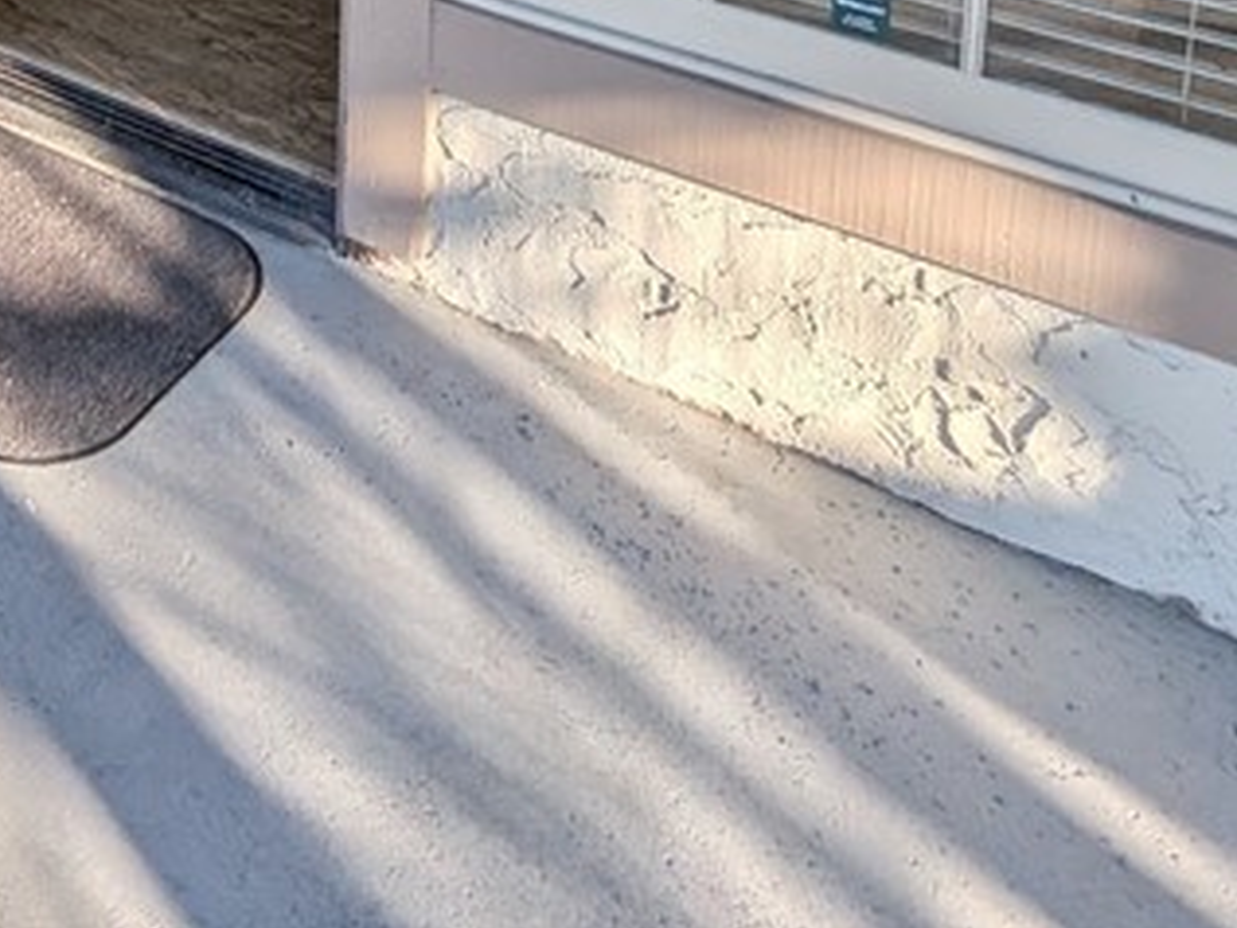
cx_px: 98
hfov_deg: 40.9
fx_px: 1501
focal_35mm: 42
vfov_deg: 24.3
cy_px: -561
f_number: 2.2
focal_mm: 1.54
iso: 30
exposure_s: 1/461
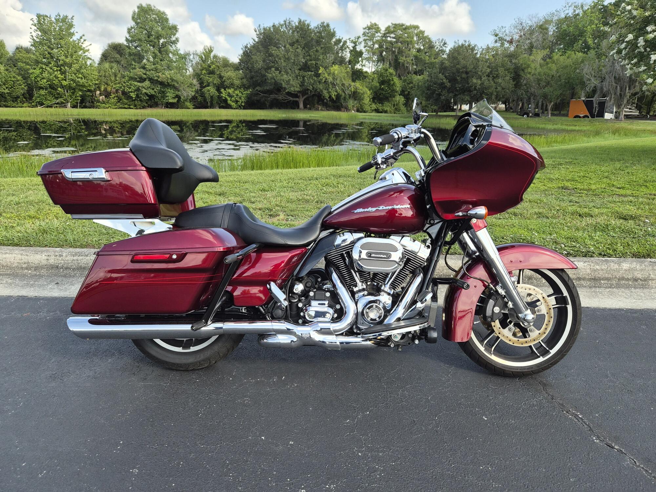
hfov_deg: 73.9
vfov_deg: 58.9
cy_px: 246
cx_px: 328
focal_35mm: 23
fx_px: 436
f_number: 1.8
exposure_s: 1/1800
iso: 80
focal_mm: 5.4
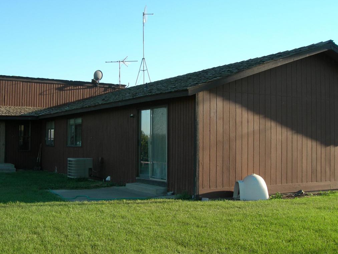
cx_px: 144
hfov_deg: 39.6
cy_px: 120
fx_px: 469
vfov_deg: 30.3
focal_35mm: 48
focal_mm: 7.8
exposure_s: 1/192
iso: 50
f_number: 4.8
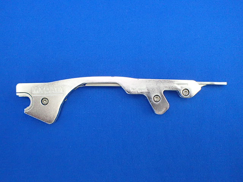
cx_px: 122
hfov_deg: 60.0
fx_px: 211
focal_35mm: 30
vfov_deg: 46.8
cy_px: 91
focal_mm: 5.5
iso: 1600
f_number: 2.3
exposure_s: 1/125
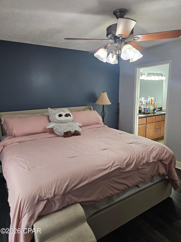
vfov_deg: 73.9
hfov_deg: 58.9
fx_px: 160
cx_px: 90
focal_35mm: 23
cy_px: 121
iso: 500
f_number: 1.7
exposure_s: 1/120
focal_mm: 6.3
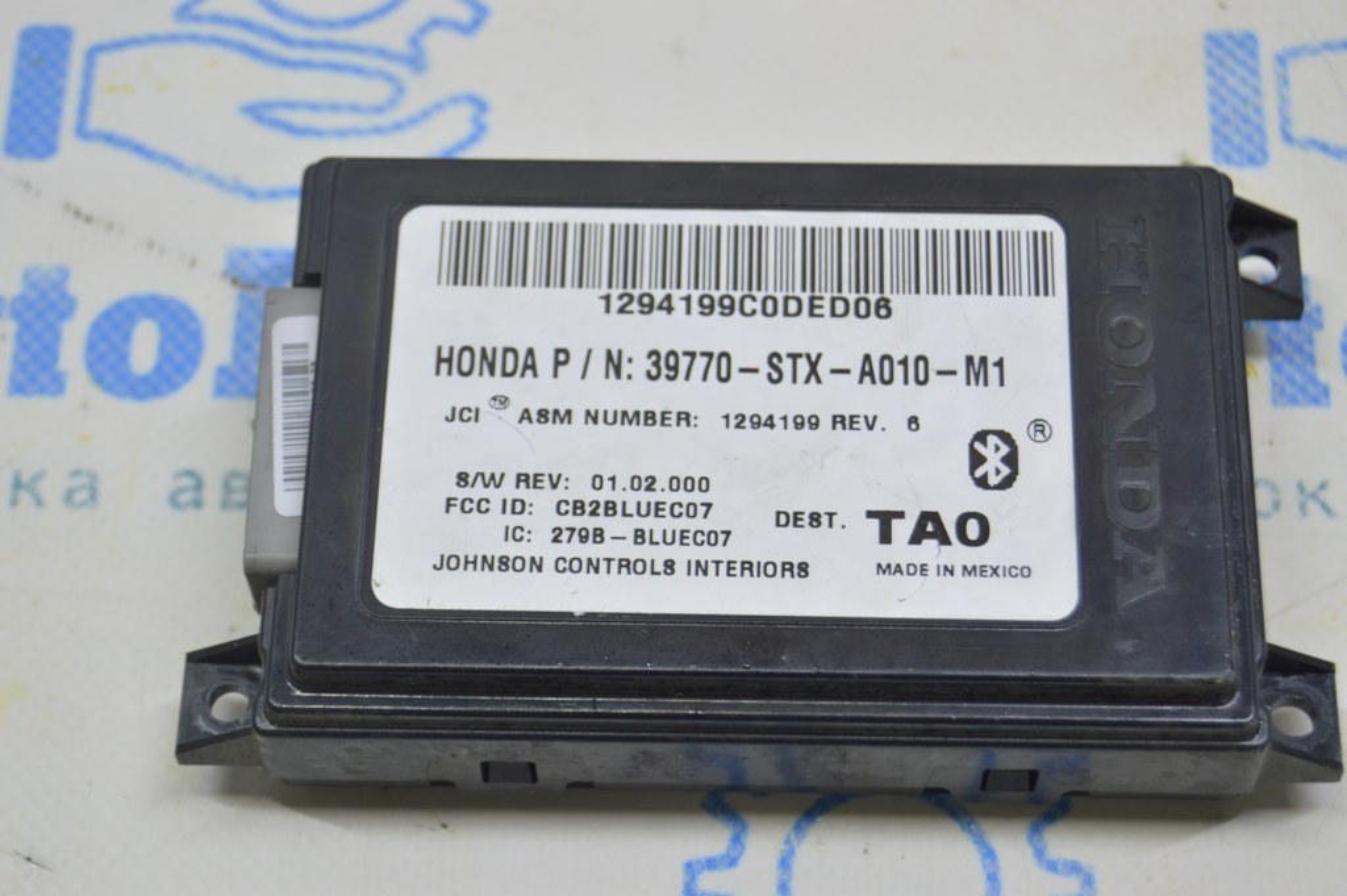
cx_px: 674
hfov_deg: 24.6
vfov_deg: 16.5
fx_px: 3084
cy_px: 448
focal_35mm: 82
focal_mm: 55
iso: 400
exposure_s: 1/20
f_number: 5.6
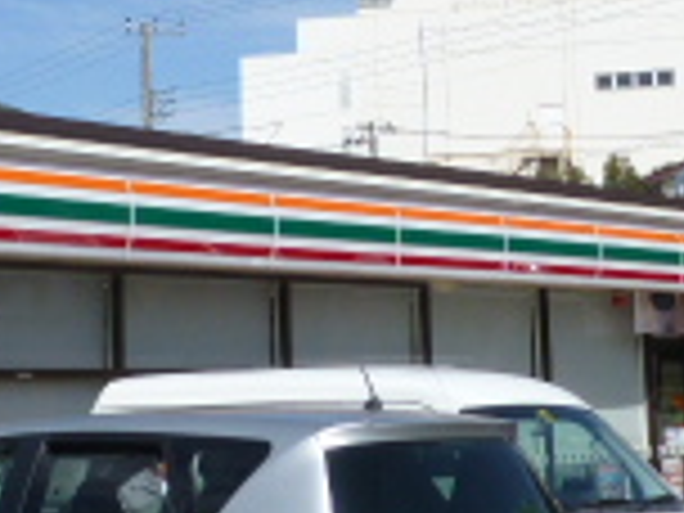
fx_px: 1996
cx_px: 288
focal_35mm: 101
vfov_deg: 14.5
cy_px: 32
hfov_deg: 19.4
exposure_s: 1/1600
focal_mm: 4.3
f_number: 4
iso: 100
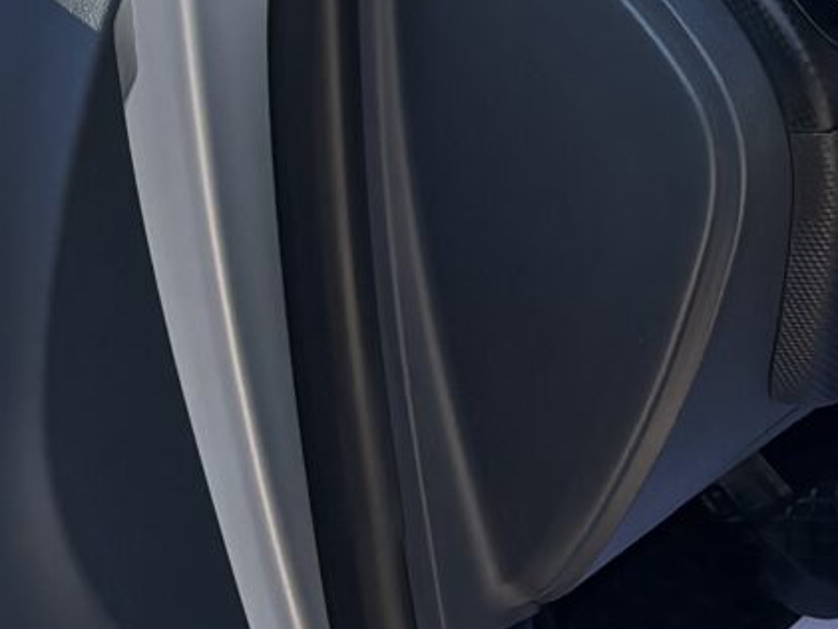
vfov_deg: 9.3
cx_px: 1563
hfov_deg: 11.5
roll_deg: -0.5
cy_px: -50
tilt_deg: -19.0
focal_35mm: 158
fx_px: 3826
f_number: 1.6
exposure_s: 1/615
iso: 50
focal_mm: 5.96
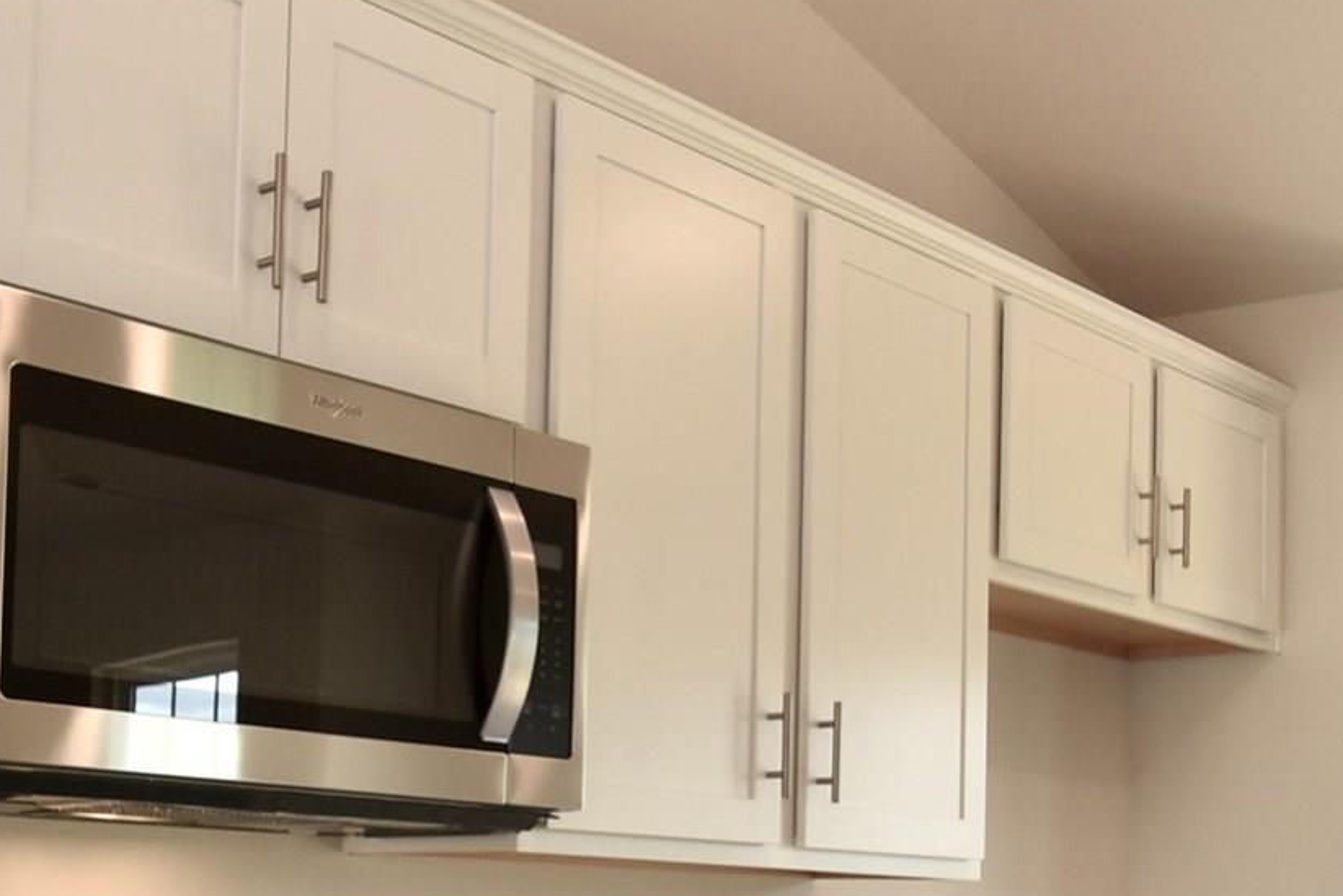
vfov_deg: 23.7
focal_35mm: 56
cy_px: 761
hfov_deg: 35.6
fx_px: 2089
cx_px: 764
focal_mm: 10
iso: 200
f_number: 5
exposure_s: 1/100
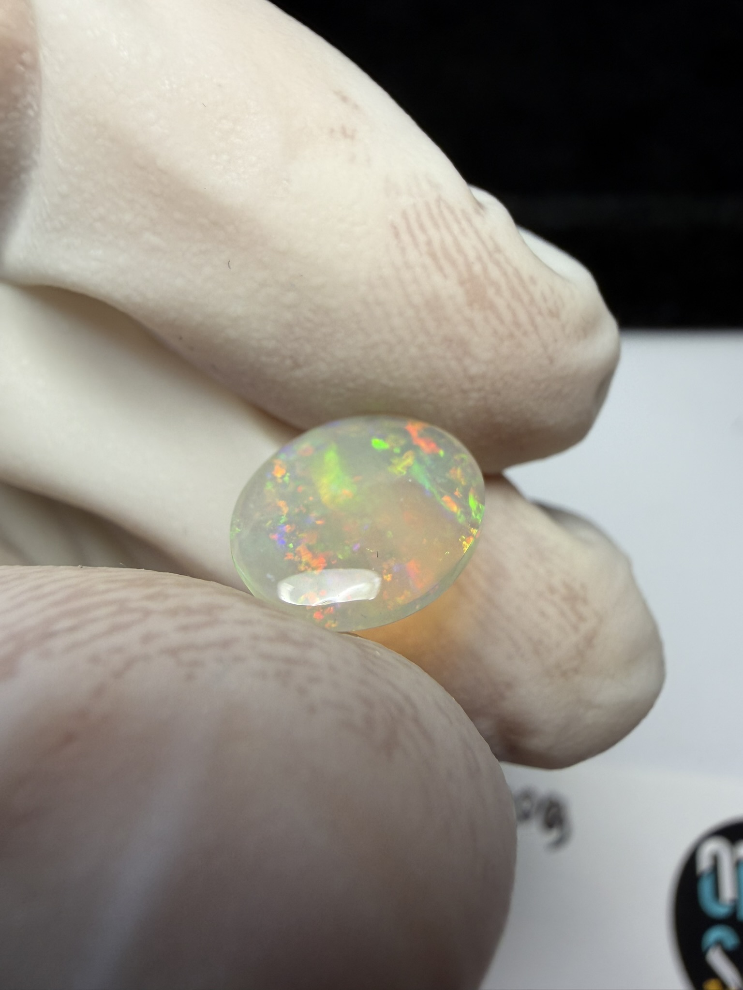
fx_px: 744
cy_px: 495
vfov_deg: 67.3
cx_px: 372
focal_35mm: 26
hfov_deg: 53.1
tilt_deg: -62.2
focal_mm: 2.22
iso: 32
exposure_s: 1/100
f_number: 2.2
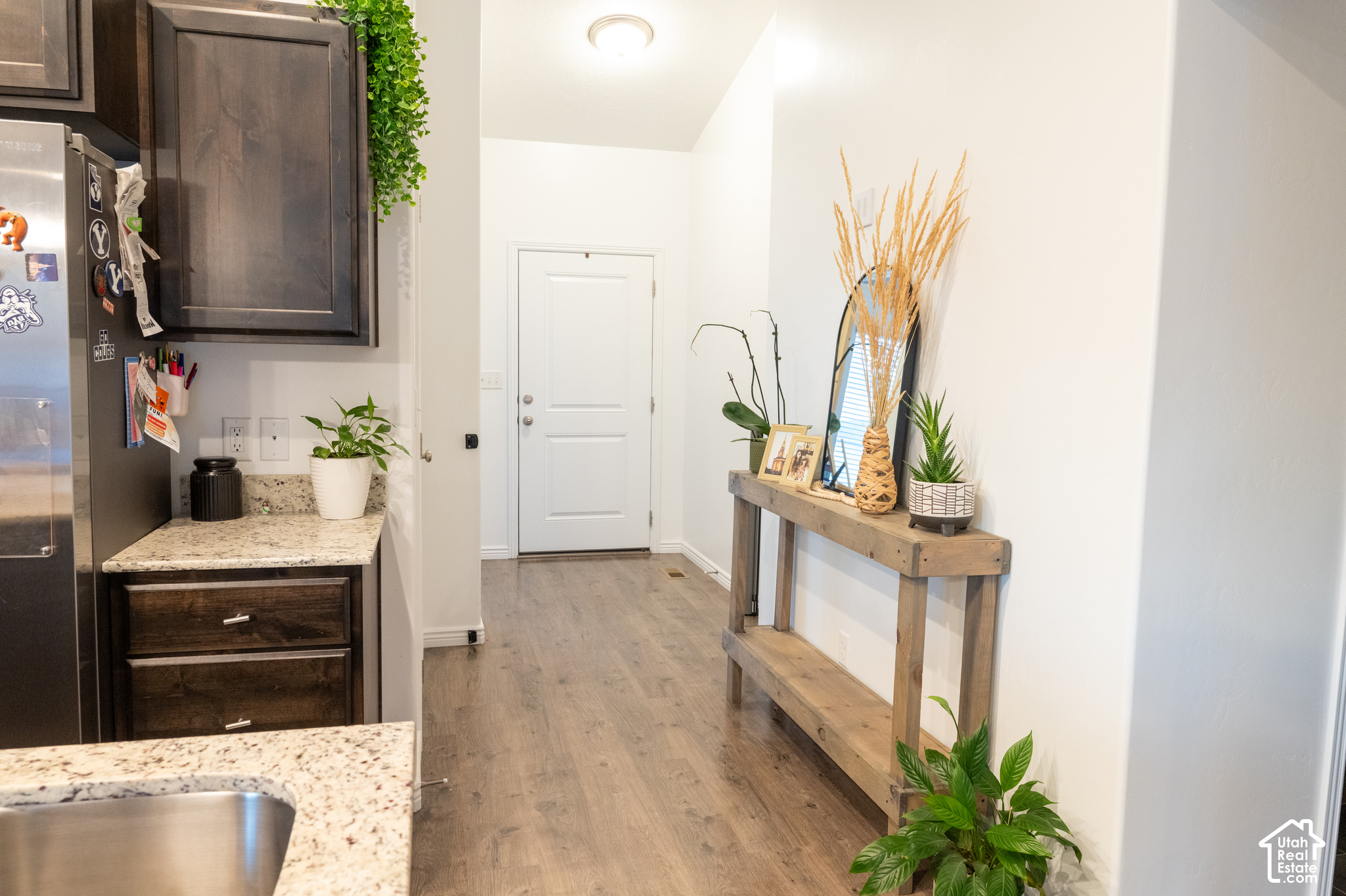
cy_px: 448
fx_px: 897
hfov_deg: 73.8
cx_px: 673
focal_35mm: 24
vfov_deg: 53.1
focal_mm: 24
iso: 3200
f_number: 6.3
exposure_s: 1/30
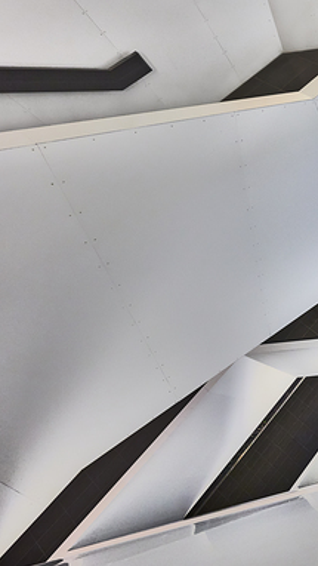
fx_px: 345
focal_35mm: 23
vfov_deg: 78.7
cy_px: 278
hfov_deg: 33.4
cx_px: 429
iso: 1000
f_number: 8
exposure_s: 1/20
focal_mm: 14
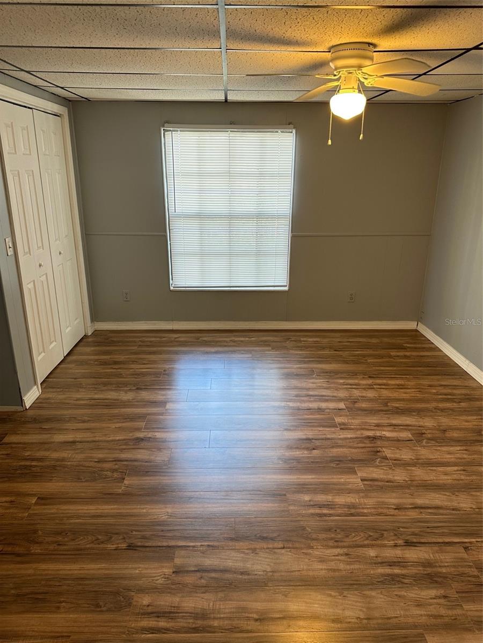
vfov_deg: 71.6
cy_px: 322
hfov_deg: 56.8
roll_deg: -0.1
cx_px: 242
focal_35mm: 24
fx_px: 446
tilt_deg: -18.7
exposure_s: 1/60
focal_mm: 6.86
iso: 125
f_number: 1.78
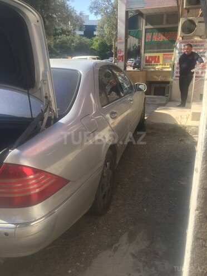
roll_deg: -1.3
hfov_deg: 48.2
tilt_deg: -16.5
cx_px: 104
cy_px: 138
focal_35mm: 29
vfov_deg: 61.7
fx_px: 231
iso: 32
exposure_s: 1/618
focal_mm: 4.15
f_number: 2.2
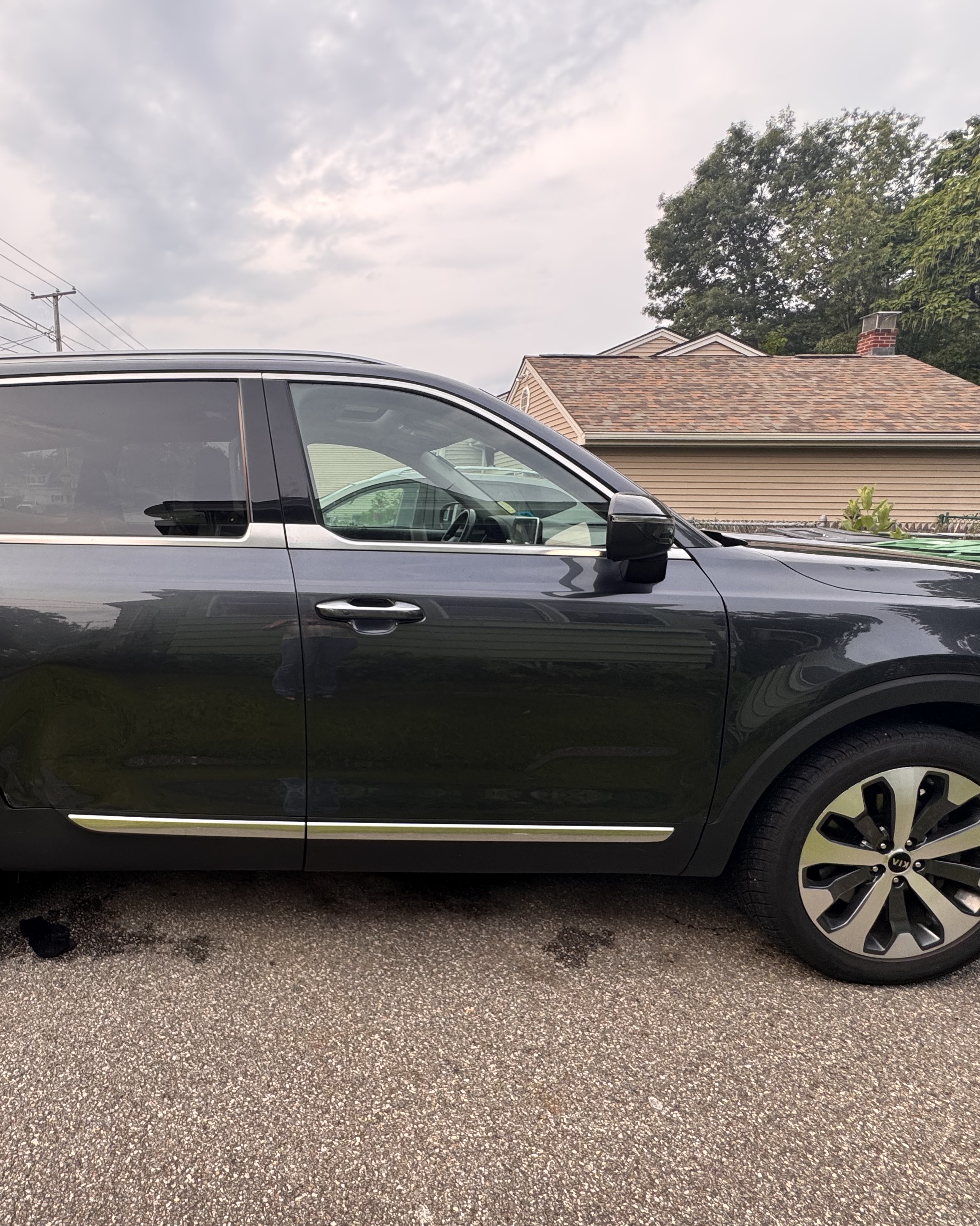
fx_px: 689
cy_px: 636
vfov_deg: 83.2
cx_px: 288
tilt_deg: -11.4
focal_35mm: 19
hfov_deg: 67.8
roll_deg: -0.5
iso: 64
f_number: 2.2
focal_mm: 2.22
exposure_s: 1/99
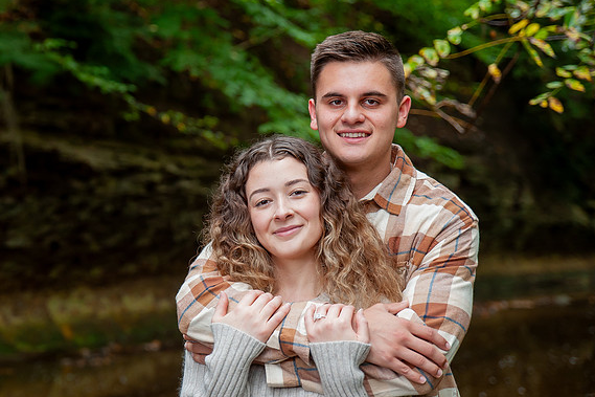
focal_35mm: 85
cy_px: 173
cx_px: 162
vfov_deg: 16.1
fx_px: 1404
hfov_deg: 23.7
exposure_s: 1/125
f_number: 2.8
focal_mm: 58
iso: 400
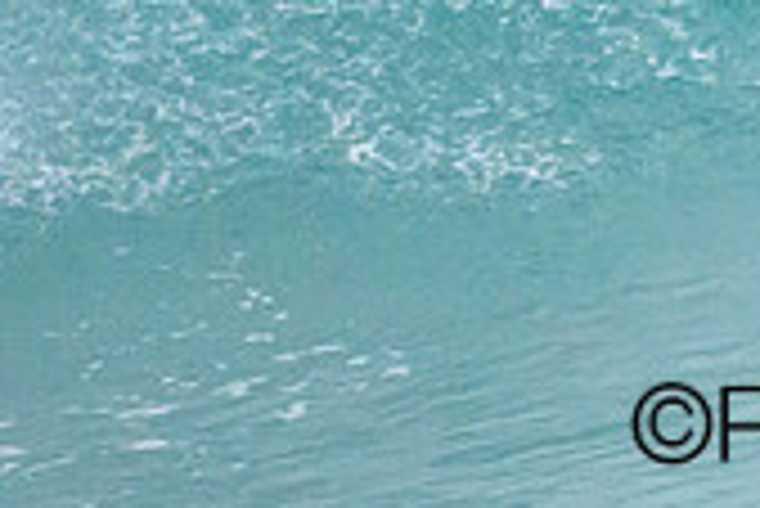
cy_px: -321
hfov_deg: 0.5
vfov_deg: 0.4
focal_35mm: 3771
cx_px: 980
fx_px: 79676
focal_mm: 800
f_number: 6.3
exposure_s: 1/2000
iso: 5600
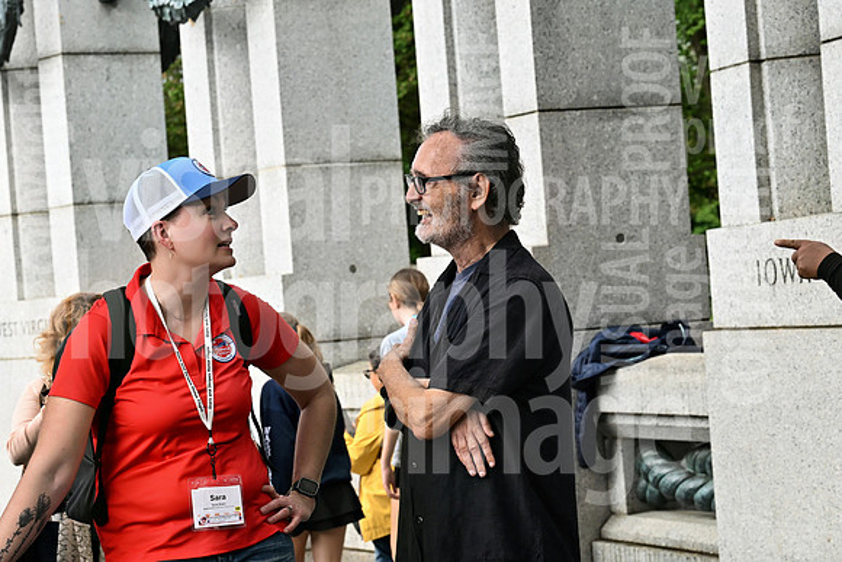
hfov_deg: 19.5
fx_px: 2456
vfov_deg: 13.0
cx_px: 421
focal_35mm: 105
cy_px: 281
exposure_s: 1/250
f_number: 7.1
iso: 1000
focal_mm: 70
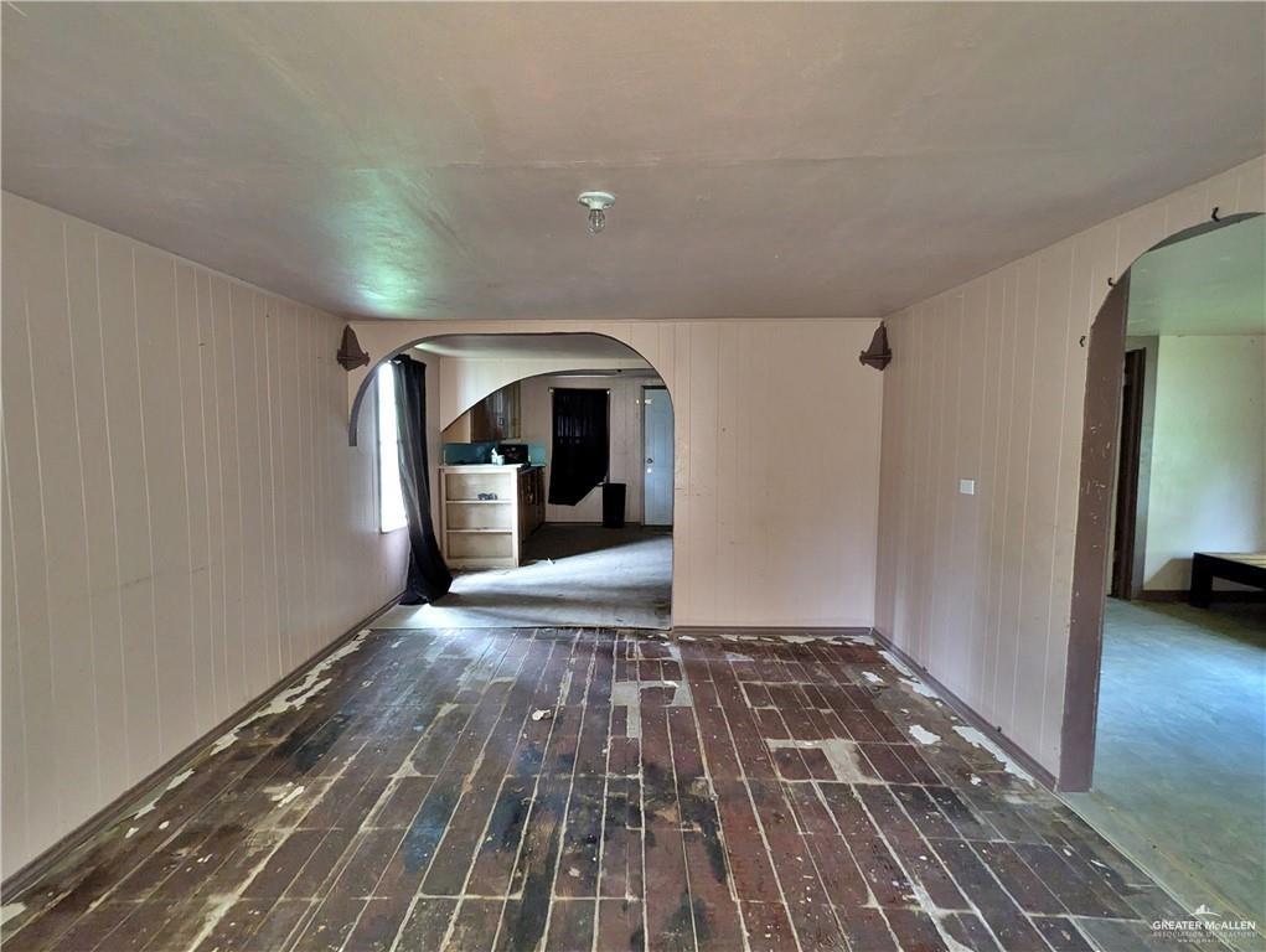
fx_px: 586
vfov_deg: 78.2
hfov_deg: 94.4
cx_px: 633
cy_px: 476
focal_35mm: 16
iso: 499
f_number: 2.2
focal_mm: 2.35
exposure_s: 1/24.7
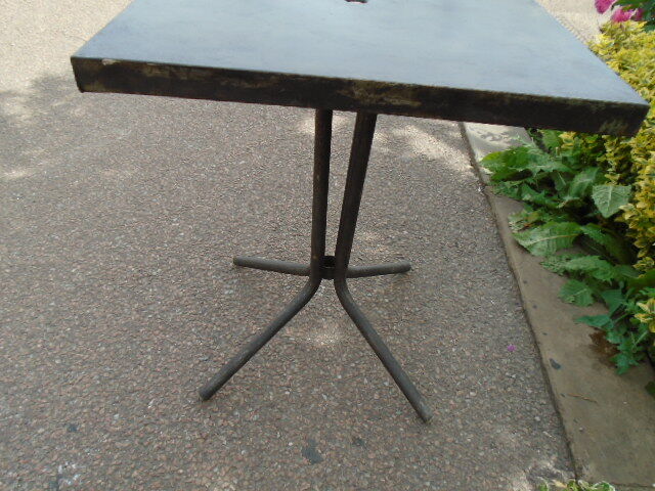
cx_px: 328
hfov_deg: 67.3
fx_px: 492
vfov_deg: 53.1
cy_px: 246
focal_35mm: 26
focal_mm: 4.6
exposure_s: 1/400
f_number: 3.2
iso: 100
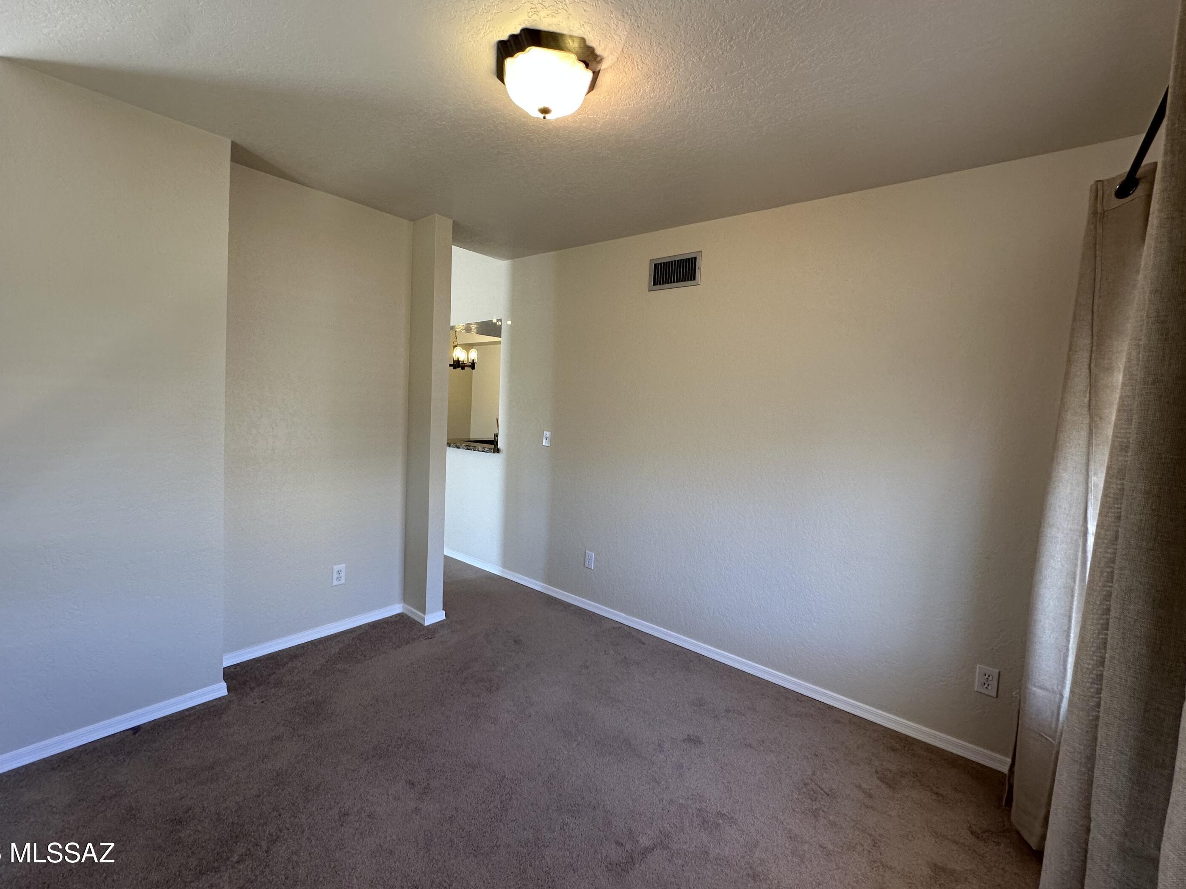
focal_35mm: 15
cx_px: 556
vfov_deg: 81.7
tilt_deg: -2.4
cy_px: 420
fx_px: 514
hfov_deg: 98.0
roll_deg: -2.2
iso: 160
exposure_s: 1/120
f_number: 2.2
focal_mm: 2.22
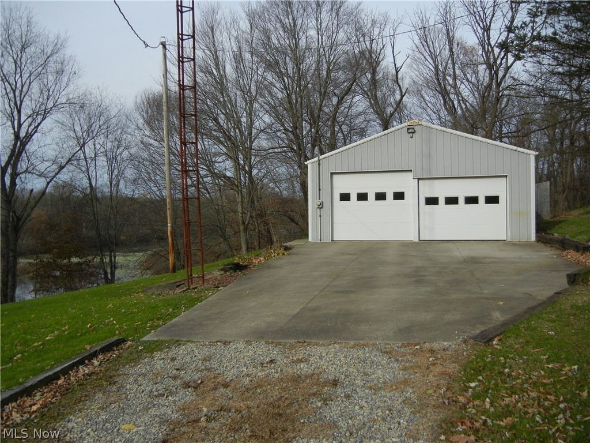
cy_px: 222
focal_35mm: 30
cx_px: 295
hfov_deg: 60.0
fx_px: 511
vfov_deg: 46.8
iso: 160
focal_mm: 5.4
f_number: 7
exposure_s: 1/360
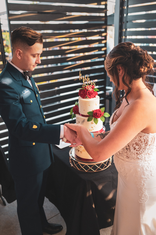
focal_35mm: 35
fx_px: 228
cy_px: 118
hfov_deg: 37.8
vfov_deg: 54.5
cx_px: 78
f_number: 2.8
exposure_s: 1/125
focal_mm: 35
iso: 2200
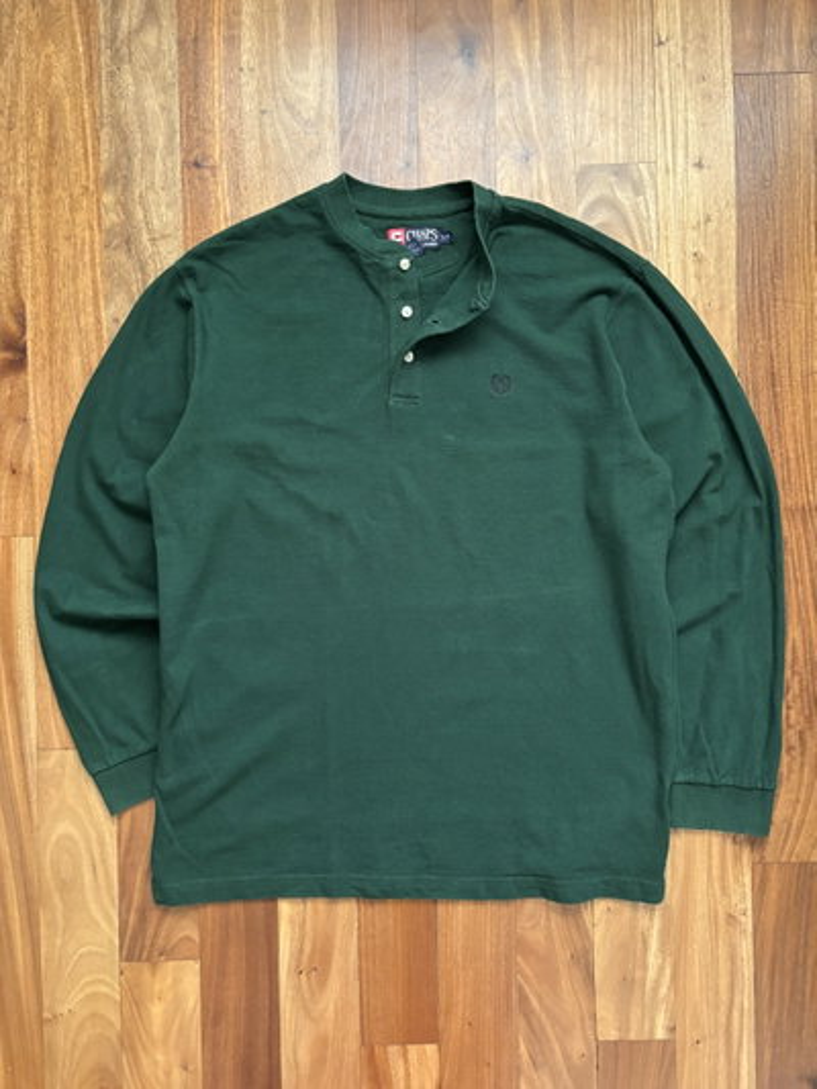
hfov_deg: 53.1
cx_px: 408
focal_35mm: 26
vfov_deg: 67.3
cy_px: 544
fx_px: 818
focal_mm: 5.96
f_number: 1.6
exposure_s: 1/60
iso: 400
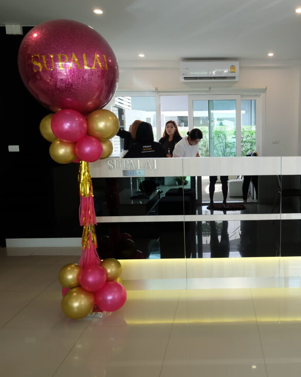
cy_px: 183
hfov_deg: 45.4
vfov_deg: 57.2
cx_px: 226
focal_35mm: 31
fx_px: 345
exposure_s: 1/45
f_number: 4
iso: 400
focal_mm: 13.2
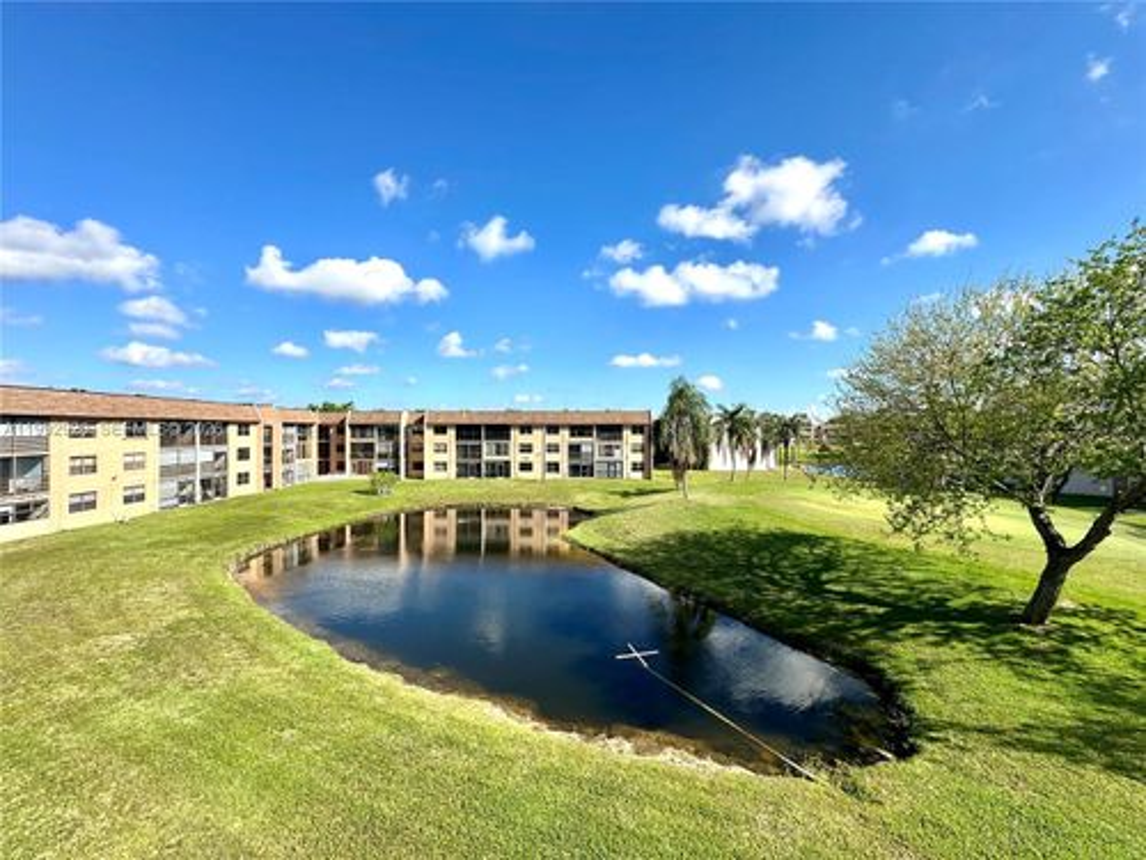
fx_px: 463
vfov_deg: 85.7
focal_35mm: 14
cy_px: 430
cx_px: 573
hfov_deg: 102.1
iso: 50
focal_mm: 2.22
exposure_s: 1/1742
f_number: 2.2
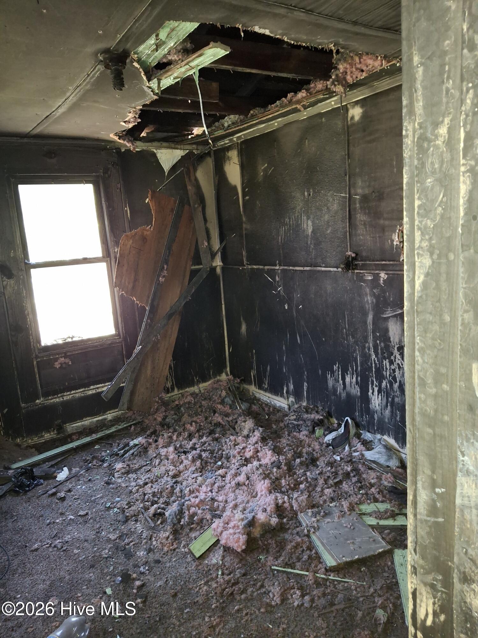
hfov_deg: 54.9
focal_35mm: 25
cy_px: 319
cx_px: 239
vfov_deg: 69.4
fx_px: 460
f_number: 1.8
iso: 25
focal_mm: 4.69
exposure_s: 1/12
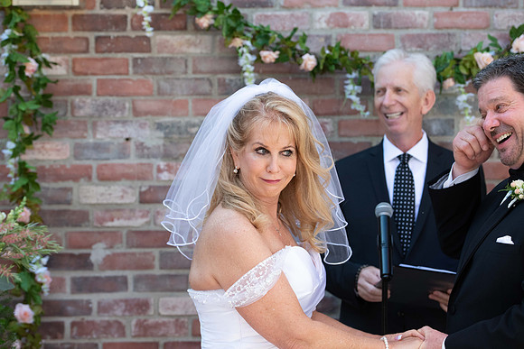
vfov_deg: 14.9
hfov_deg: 22.1
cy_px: 174
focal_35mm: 92
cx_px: 262
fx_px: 1339
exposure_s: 1/800
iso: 800
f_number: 4.5
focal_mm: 92
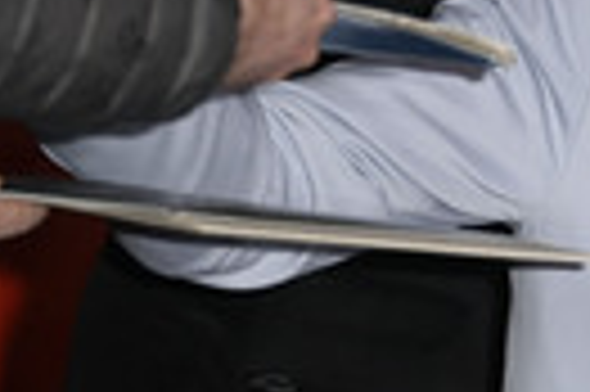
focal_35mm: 516
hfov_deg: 4.0
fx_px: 8446
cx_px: 489
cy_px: 135
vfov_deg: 2.7
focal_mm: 150
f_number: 5.6
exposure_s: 1/100
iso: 640
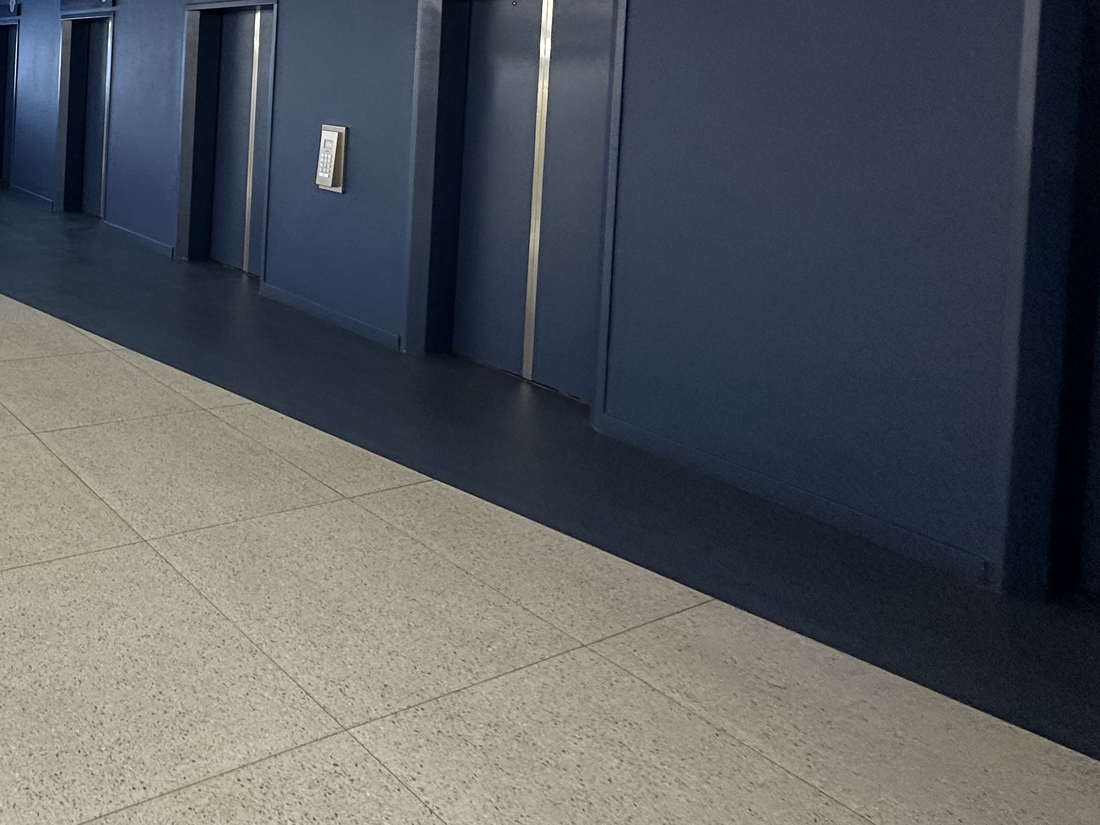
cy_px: 79
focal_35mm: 28
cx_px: 23
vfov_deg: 45.1
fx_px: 890
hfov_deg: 51.9
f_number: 2.2
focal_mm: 2.22
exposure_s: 1/99
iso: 100
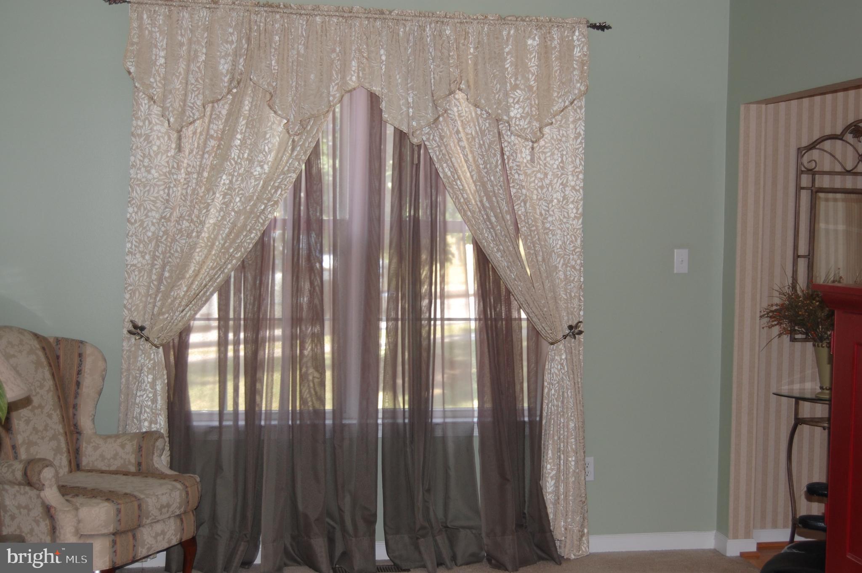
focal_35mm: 51
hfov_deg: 38.9
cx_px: 431
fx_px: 1220
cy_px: 286
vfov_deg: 26.4
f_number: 4.5
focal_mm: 34
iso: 400
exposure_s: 1/60
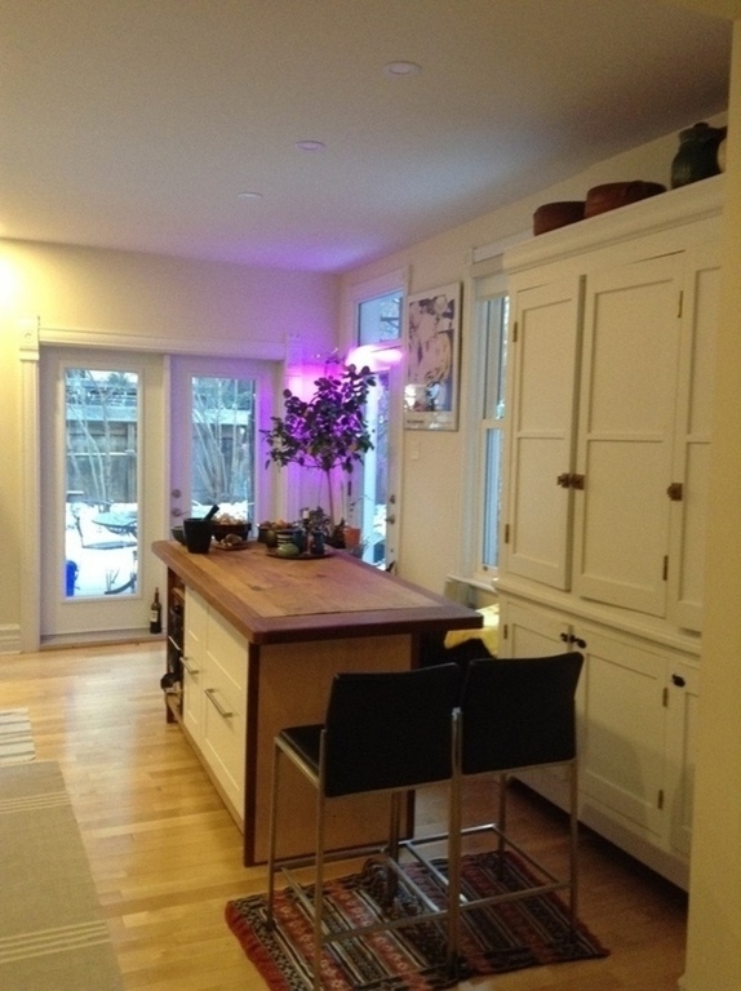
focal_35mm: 33
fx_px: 944
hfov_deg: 42.9
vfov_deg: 55.4
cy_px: 496
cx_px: 370
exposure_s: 1/24
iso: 160
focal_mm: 3.3
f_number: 2.4
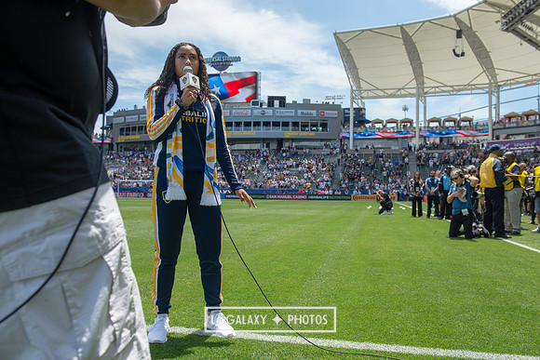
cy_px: 180
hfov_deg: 60.3
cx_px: 270
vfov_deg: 42.3
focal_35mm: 31
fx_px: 465
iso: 200
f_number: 5.6
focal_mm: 31
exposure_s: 1/800
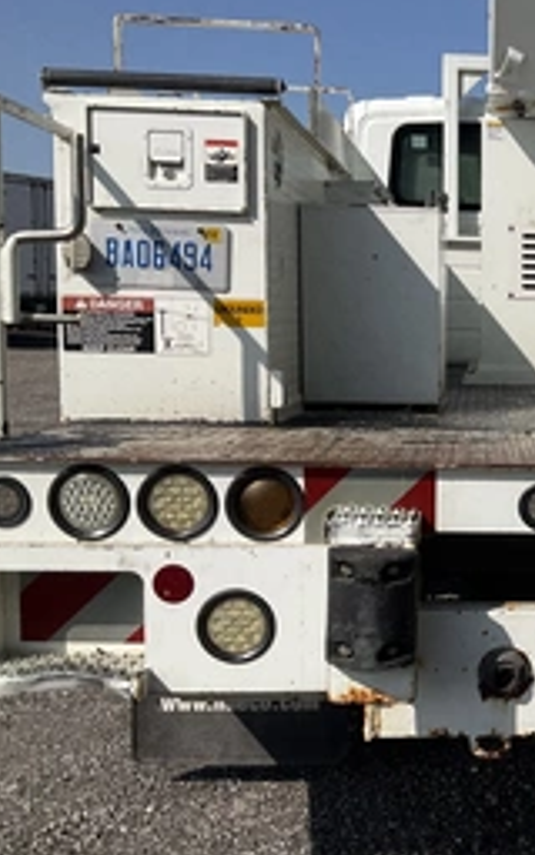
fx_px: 1120
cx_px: 588
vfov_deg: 41.8
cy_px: 454
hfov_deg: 25.0
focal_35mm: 48
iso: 25
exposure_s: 1/3534
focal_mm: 3
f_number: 1.8
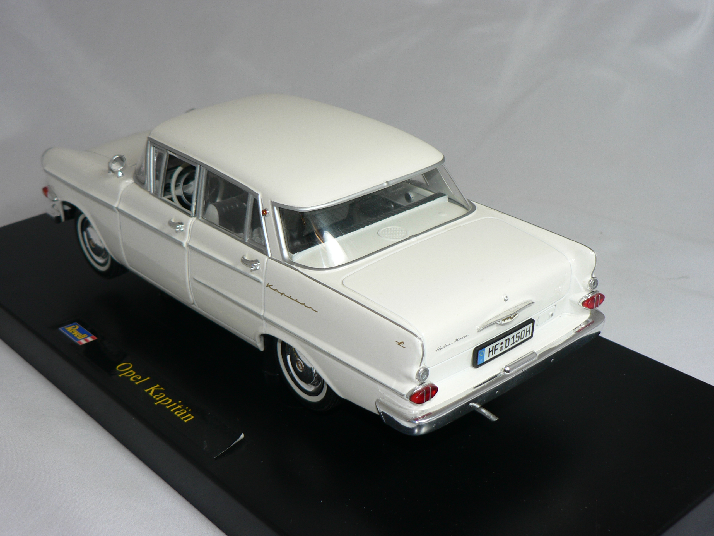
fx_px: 1011
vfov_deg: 29.7
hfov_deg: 38.9
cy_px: 268
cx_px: 357
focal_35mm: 49
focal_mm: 8.2
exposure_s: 1/60
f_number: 2.8
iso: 80
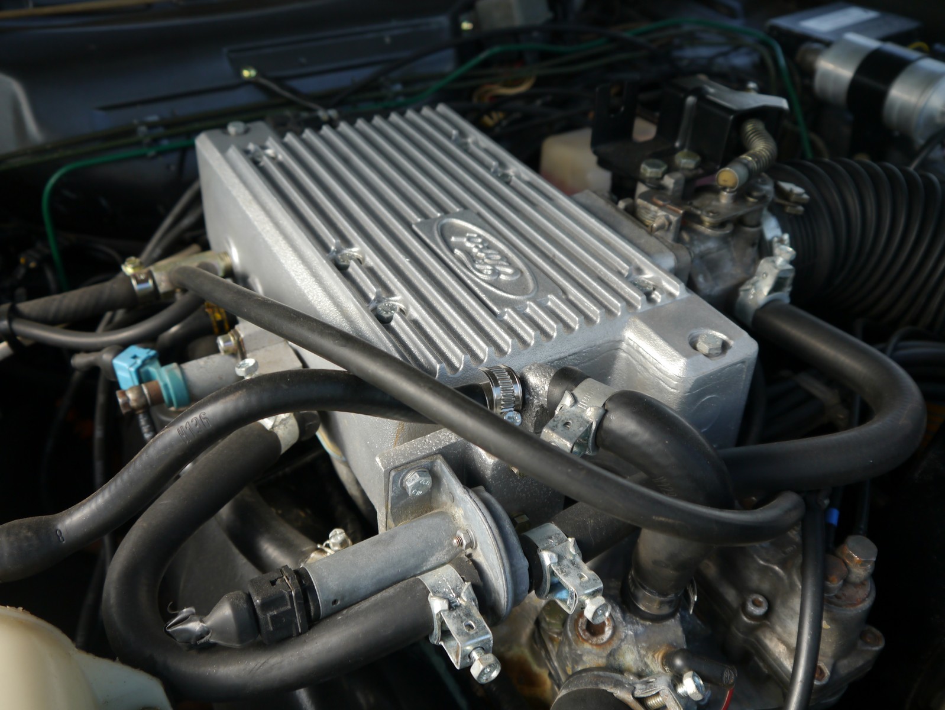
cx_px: 472
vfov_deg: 44.2
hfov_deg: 56.8
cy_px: 355
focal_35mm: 32
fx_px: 874
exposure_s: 1/60
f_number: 3.8
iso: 160
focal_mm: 16
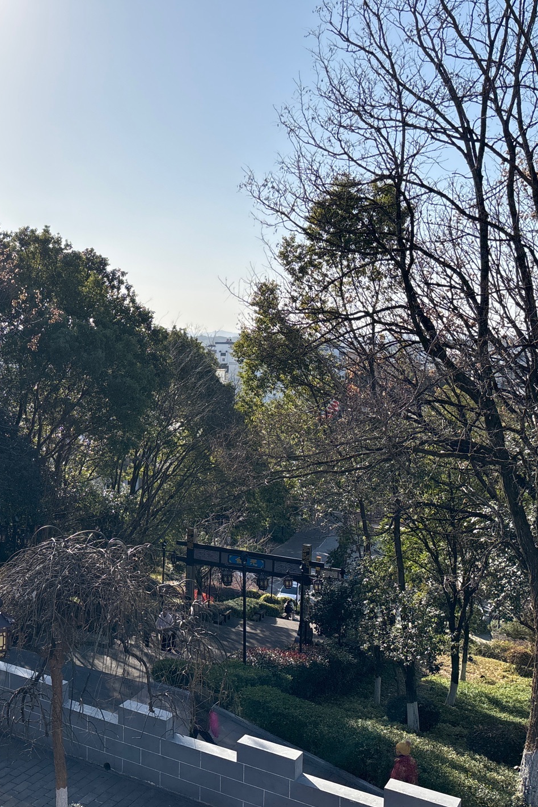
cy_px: 416
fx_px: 852
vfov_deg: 50.7
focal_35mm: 38
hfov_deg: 32.7
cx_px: 23
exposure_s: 1/4082
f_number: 1.6
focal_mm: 5.96
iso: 50
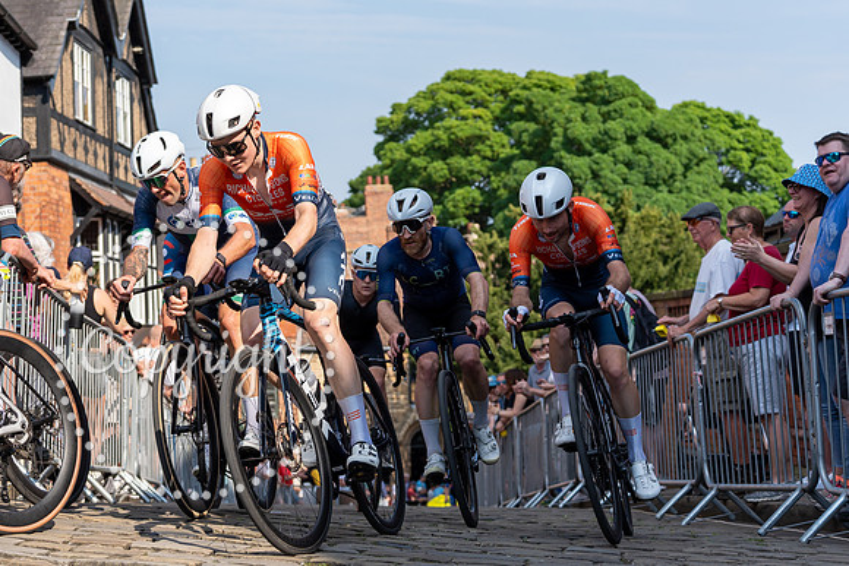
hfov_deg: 27.6
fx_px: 1703
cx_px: 216
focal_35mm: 72
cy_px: 147
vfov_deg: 18.8
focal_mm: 41
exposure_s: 1/1250
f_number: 3.2
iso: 100
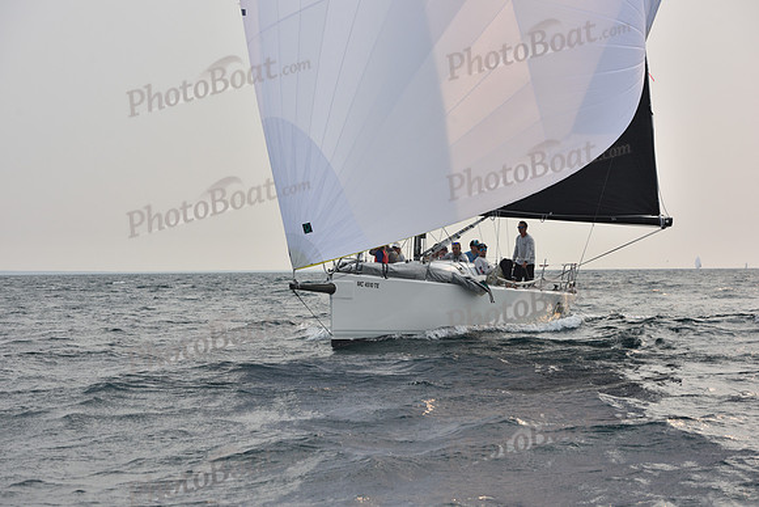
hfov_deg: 23.6
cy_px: 254
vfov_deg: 15.9
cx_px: 380
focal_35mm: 86
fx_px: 1814
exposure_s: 1/1000
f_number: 7.1
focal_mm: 86
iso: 250
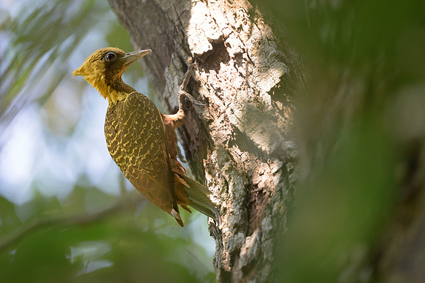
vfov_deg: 2.7
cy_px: 140
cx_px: 195
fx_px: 6037
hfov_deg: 4.0
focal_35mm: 511
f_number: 2.8
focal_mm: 400
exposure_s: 1/250
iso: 280
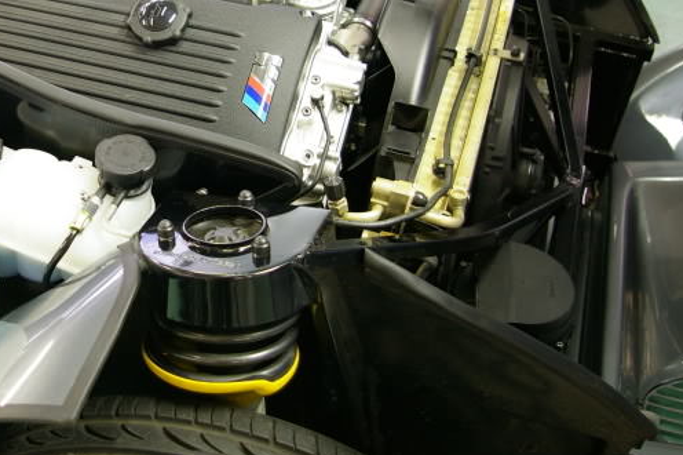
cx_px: 161
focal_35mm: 51
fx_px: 963
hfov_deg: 37.9
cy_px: 113
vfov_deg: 26.2
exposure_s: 1/4
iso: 400
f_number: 4
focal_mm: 21
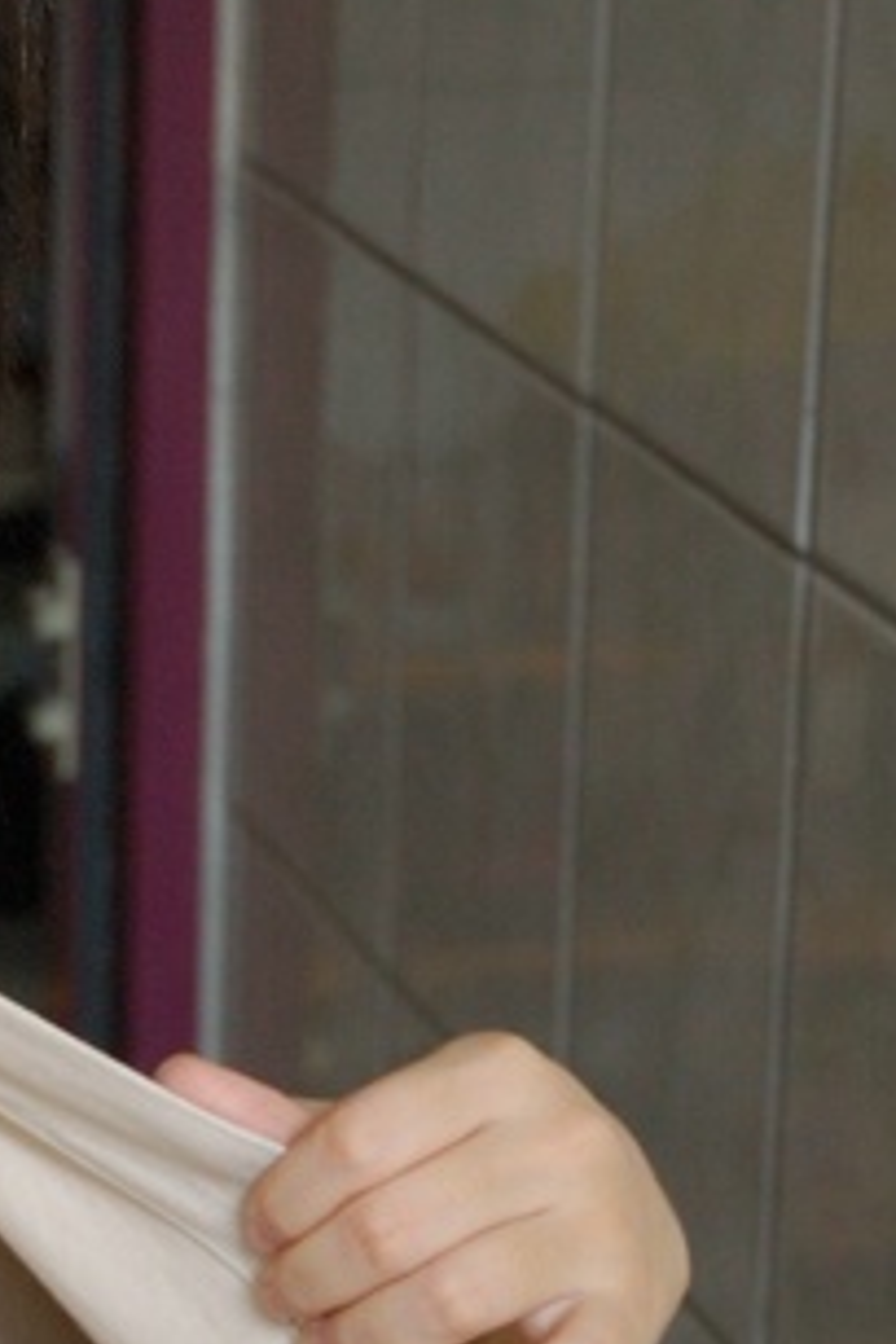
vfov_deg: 11.6
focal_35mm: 176
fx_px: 6558
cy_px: 1357
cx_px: -345
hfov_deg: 7.7
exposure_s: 1/40
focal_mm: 35
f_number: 4.2
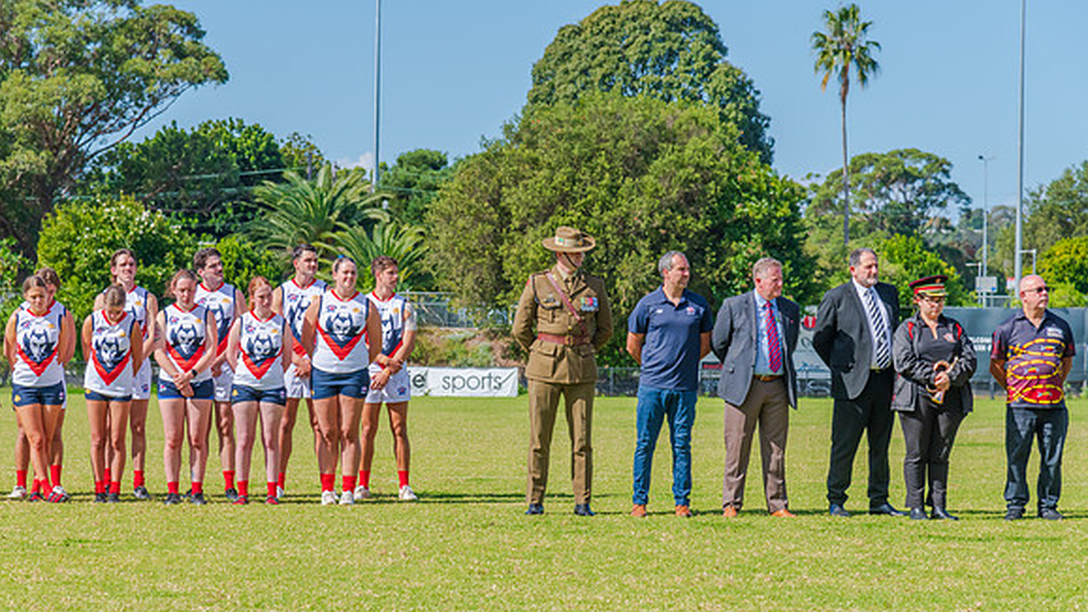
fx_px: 3808
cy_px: 342
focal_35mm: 132
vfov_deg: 9.2
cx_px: 550
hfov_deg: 16.3
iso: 400
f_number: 7.1
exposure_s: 1/1600
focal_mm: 120
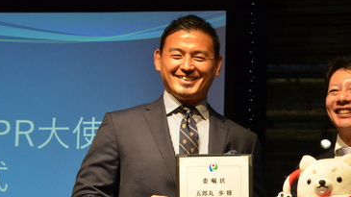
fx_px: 1358
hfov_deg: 14.6
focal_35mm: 146
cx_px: 286
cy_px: 160
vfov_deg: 8.3
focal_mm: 50
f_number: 8
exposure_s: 1/250
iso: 1600
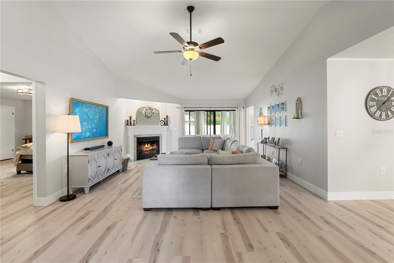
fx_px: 175
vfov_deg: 73.8
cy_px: 132
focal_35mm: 16
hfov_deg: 96.7
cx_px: 197
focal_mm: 16
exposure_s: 1/10
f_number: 9
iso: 2000
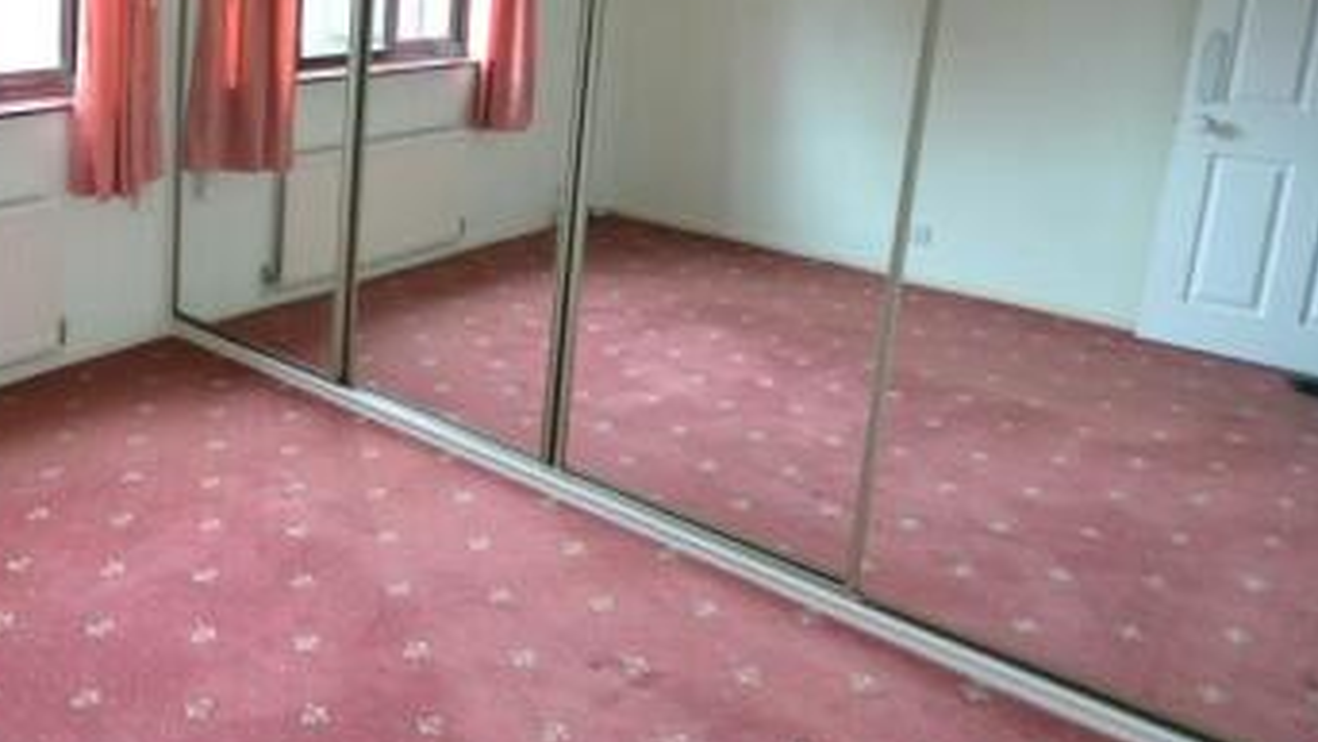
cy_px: 98
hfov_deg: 56.4
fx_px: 1049
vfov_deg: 36.9
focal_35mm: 30
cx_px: 156
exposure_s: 1/60
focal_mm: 10
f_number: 3.5
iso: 2500
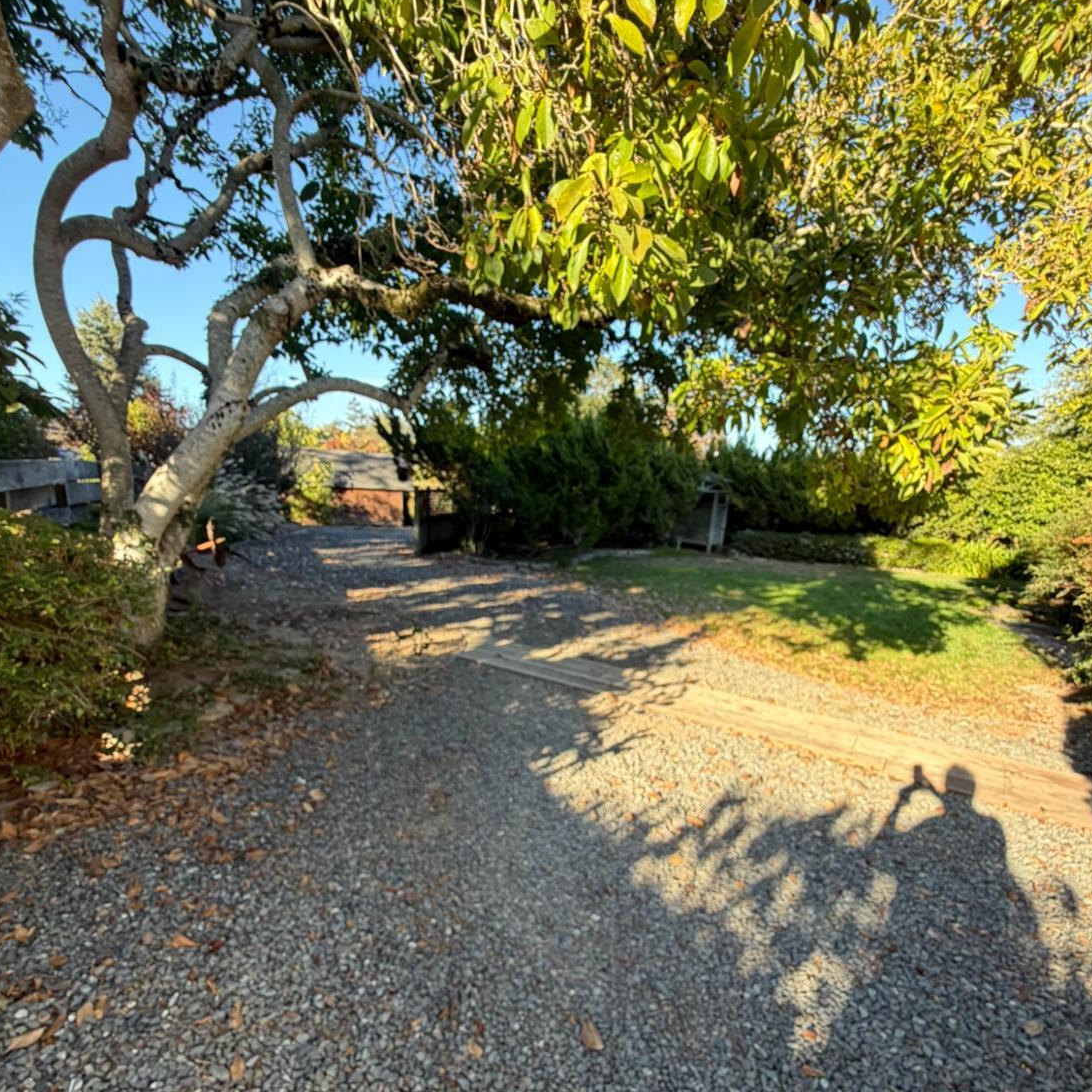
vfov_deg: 82.4
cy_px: 682
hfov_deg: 84.0
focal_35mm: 17
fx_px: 607
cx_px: 540
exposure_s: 1/121
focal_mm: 2.22
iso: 64
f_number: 2.2
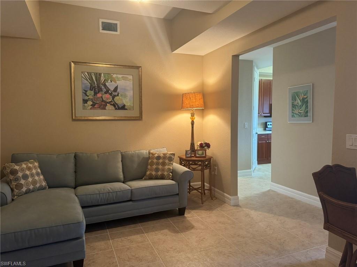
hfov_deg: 71.6
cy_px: 134
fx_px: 248
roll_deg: +0.4
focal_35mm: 24
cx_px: 178
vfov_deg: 56.8
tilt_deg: -4.2
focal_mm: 6.76
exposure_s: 1/60
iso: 500
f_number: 1.78
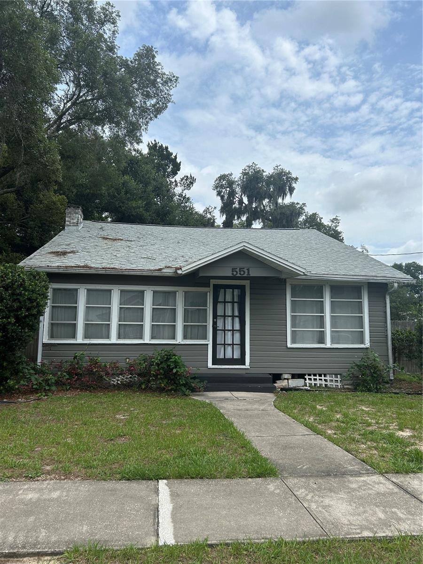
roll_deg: -2.9
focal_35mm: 26
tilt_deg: +7.1
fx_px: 424
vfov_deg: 67.3
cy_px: 282
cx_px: 212
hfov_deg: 53.1
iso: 50
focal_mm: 5.7
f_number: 1.5
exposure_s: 1/5587
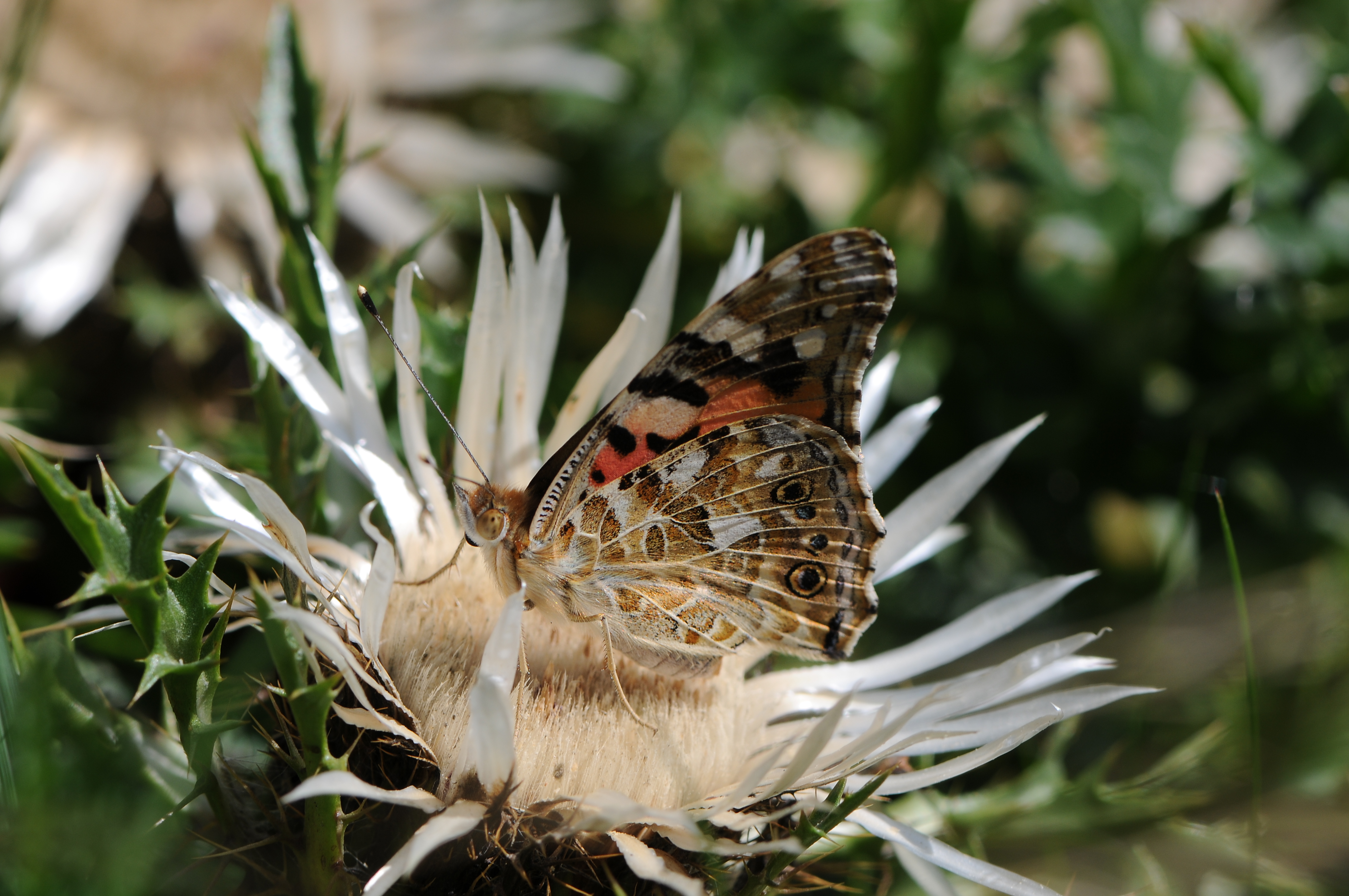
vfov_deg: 8.7
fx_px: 5895
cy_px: 448
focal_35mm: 158
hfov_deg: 13.1
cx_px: 674
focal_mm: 105
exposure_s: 1/320
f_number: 9
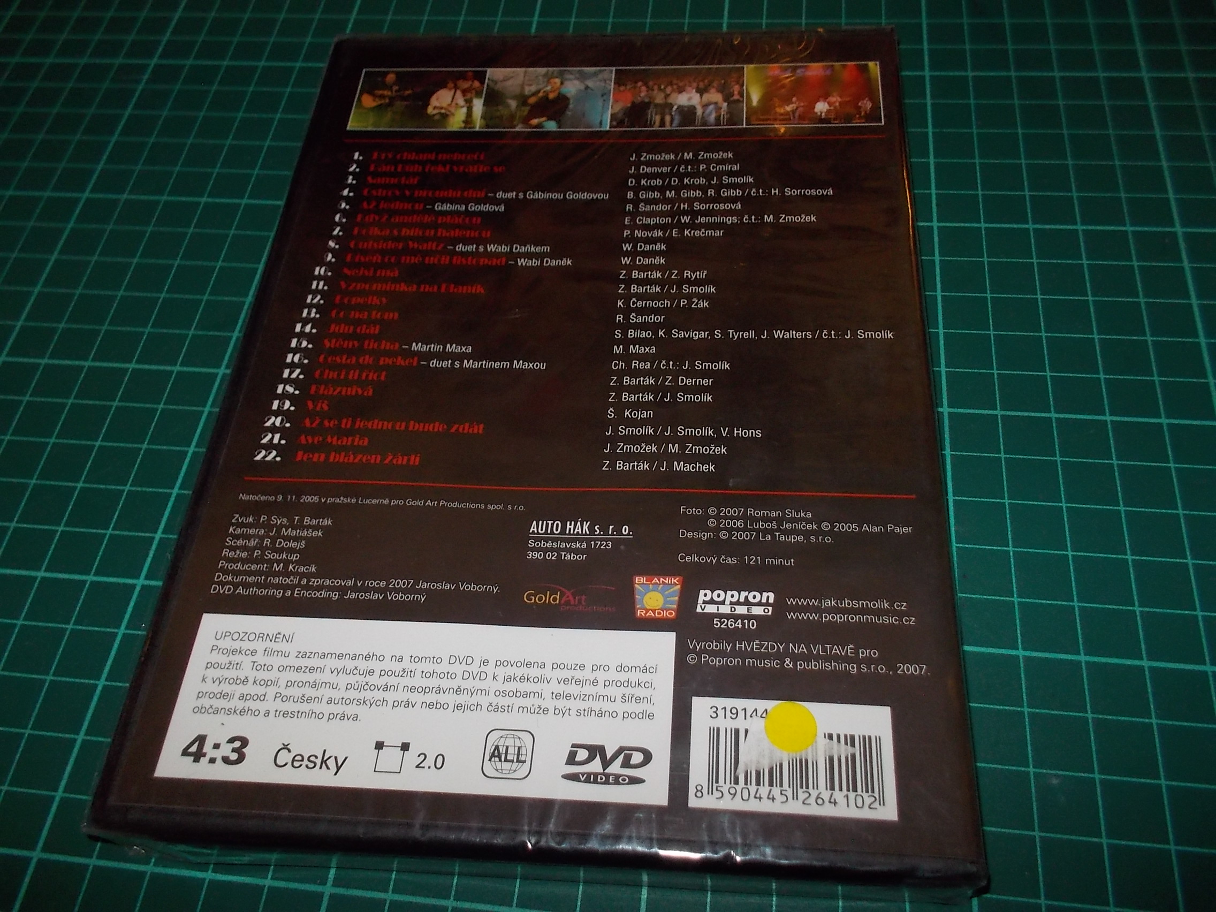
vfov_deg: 48.2
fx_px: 1019
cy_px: 456
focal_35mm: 29
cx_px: 608
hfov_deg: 61.7
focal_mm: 4.1
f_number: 3.3
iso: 200
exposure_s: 1/30
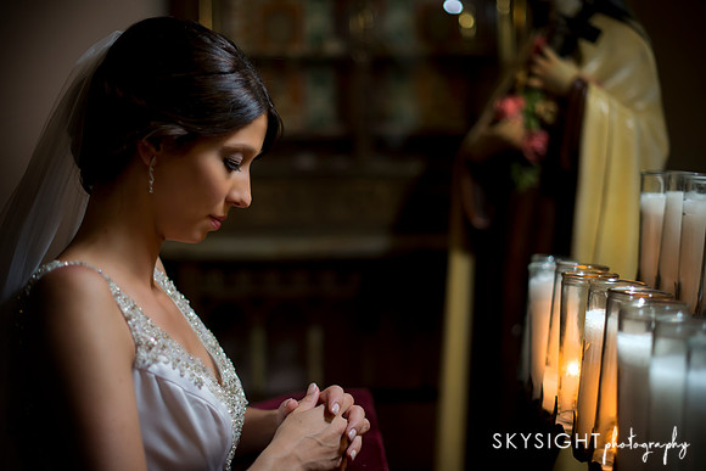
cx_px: 353
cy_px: 236
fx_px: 981
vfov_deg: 27.0
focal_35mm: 50
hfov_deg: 39.6
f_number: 1.8
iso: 500
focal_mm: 50
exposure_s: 1/80
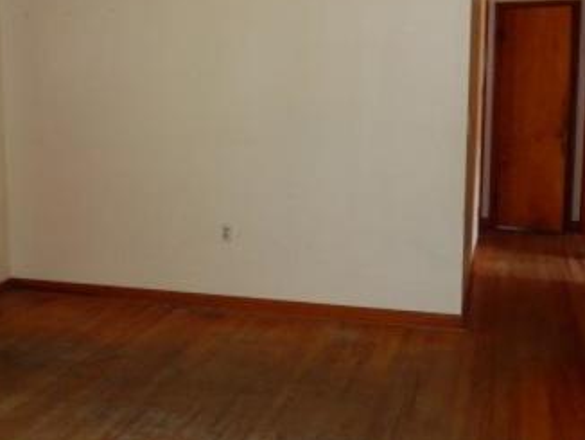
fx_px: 829
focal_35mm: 49
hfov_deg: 38.6
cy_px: 178
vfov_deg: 29.6
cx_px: 214
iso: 200
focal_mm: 4.5
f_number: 3.4
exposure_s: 1/30
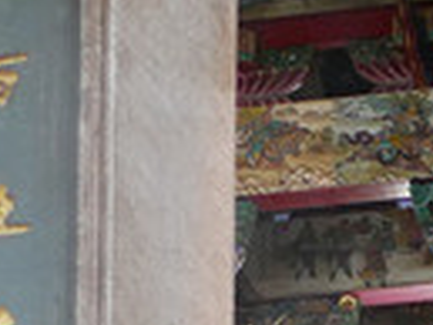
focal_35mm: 232
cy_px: 1092
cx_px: 819
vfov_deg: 5.8
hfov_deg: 8.2
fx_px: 2905
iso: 640
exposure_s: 1/60
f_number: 1.7
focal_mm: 15
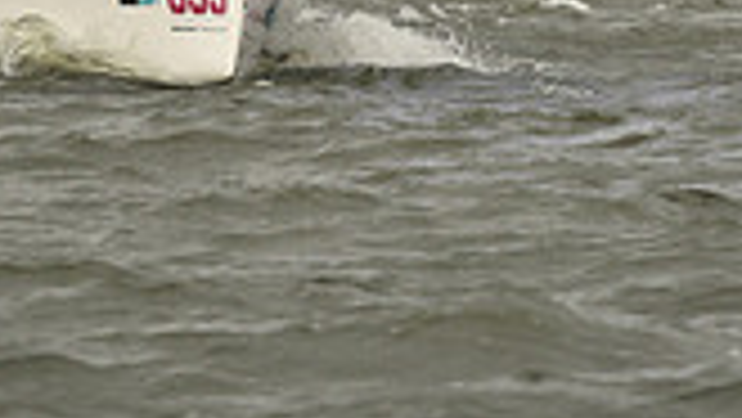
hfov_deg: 2.1
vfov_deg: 1.2
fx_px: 20314
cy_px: -845
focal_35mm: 1032
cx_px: 326
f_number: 6.3
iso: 400
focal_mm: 280
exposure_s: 1/1000
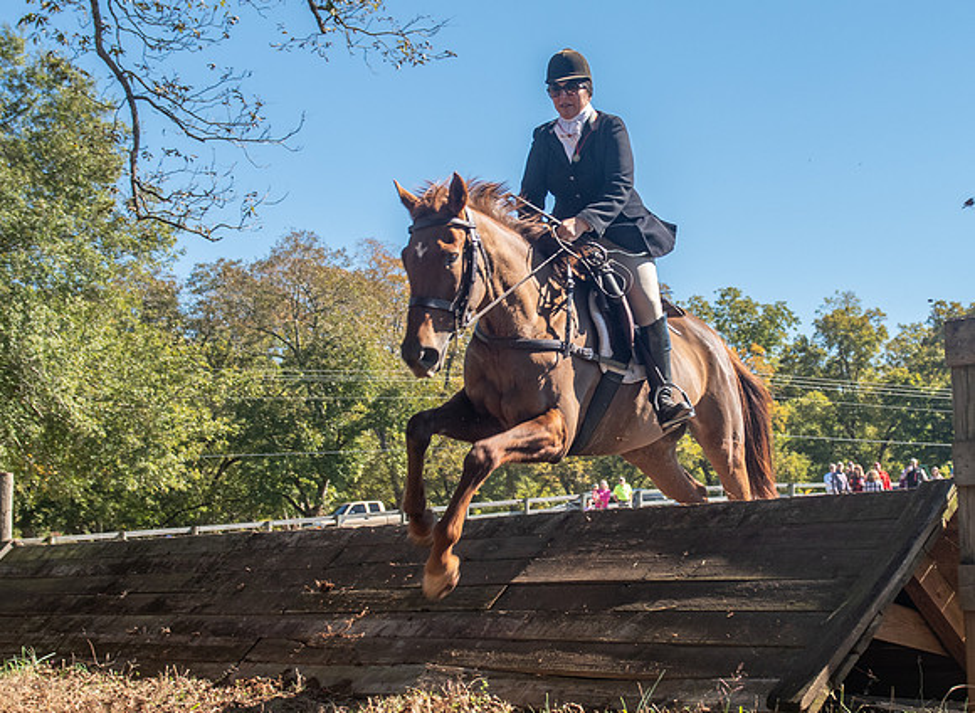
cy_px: 356
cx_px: 594
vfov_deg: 24.1
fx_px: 1668
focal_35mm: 60
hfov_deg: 32.5
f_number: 4
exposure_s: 1/320
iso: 400
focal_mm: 32
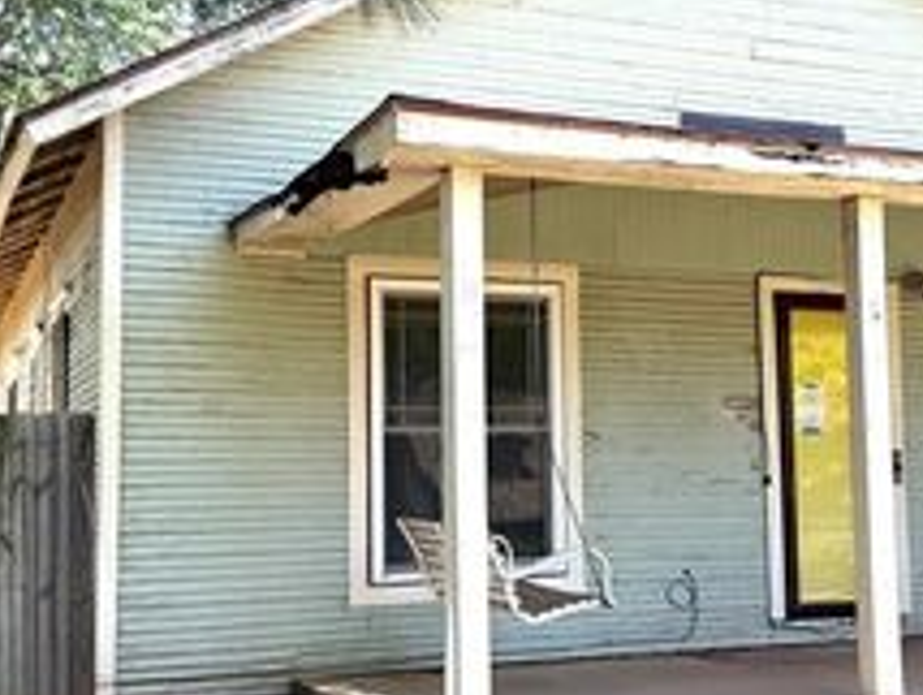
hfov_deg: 34.1
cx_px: 587
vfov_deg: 26.1
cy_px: 378
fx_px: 1495
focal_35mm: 56
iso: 100
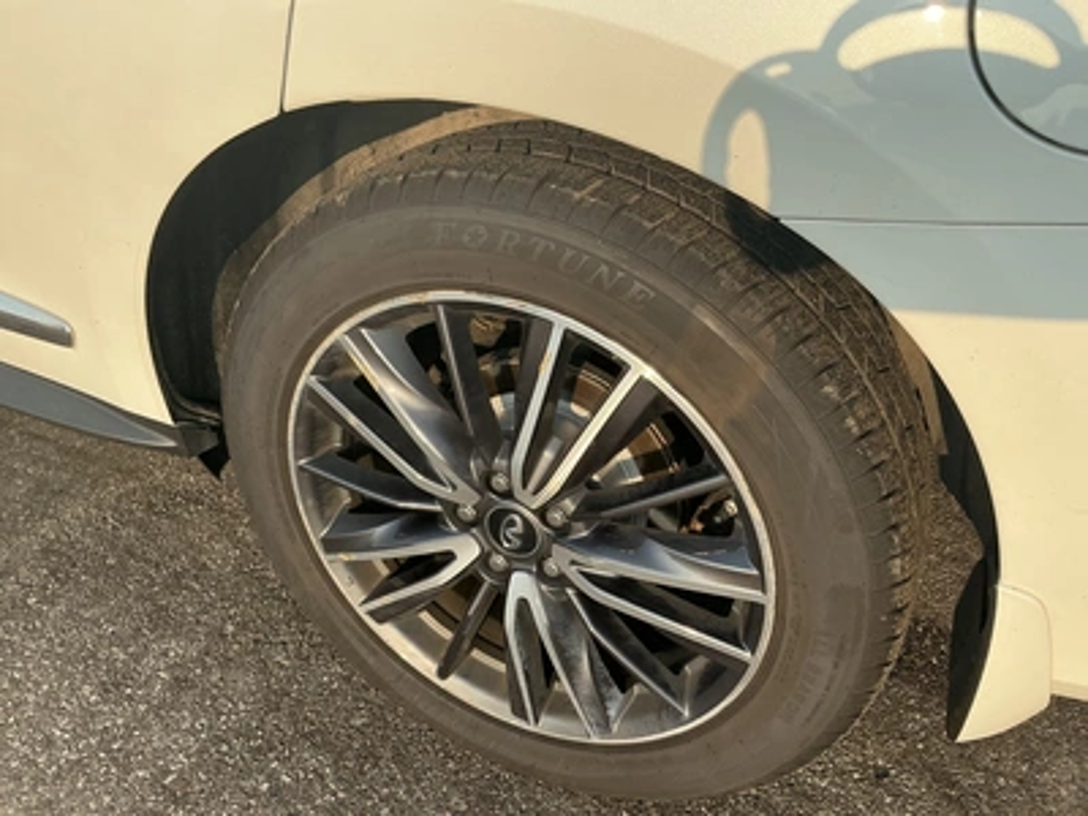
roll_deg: +0.4
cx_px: 544
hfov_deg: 63.4
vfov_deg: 49.7
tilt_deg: -34.8
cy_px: 408
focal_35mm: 28
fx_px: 880
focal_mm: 3
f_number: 1.8
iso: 25
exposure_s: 1/781
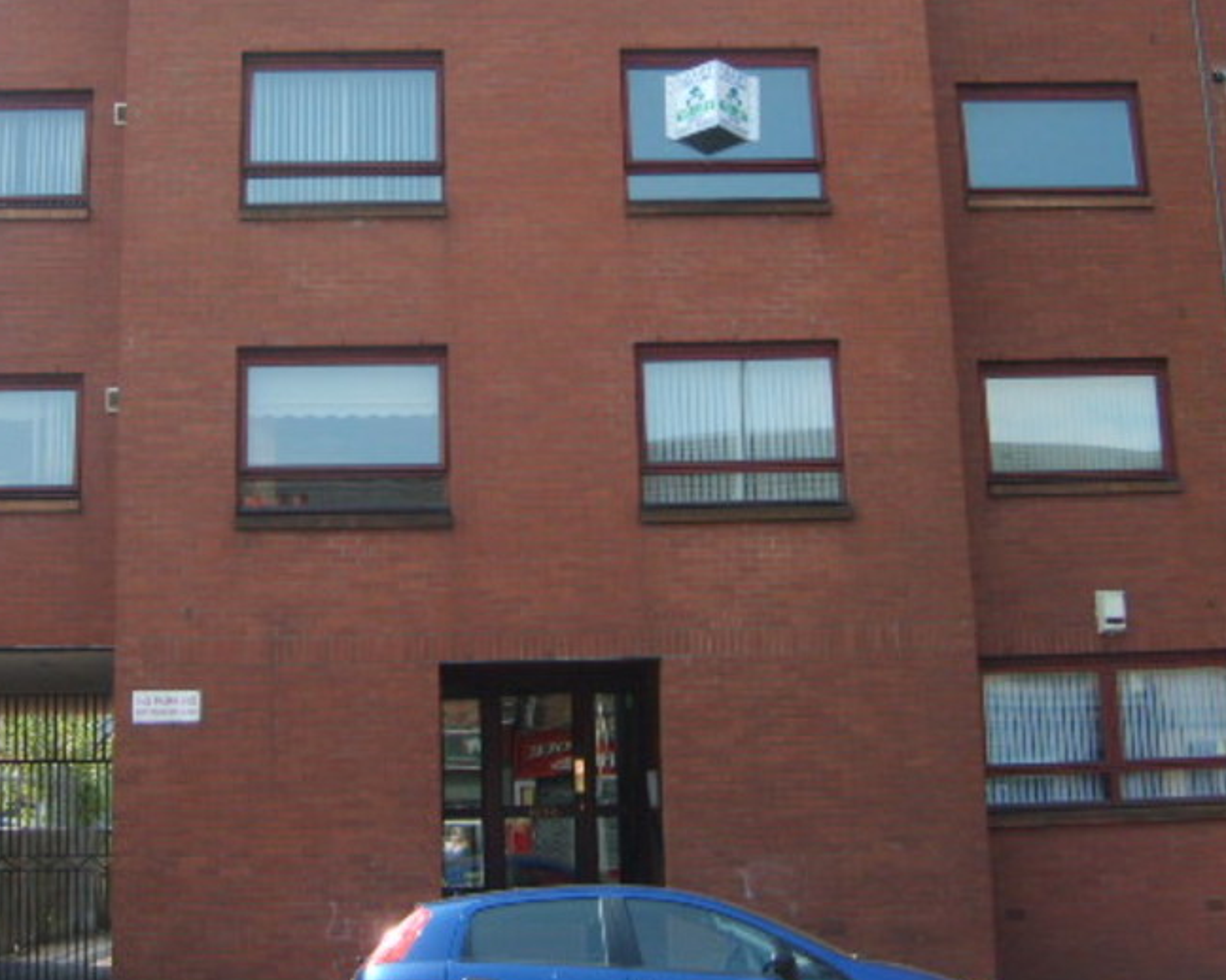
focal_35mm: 54
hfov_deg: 34.7
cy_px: 297
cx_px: 520
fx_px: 1959
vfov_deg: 27.8
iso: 50
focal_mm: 5.8
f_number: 2.8
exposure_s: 1/350
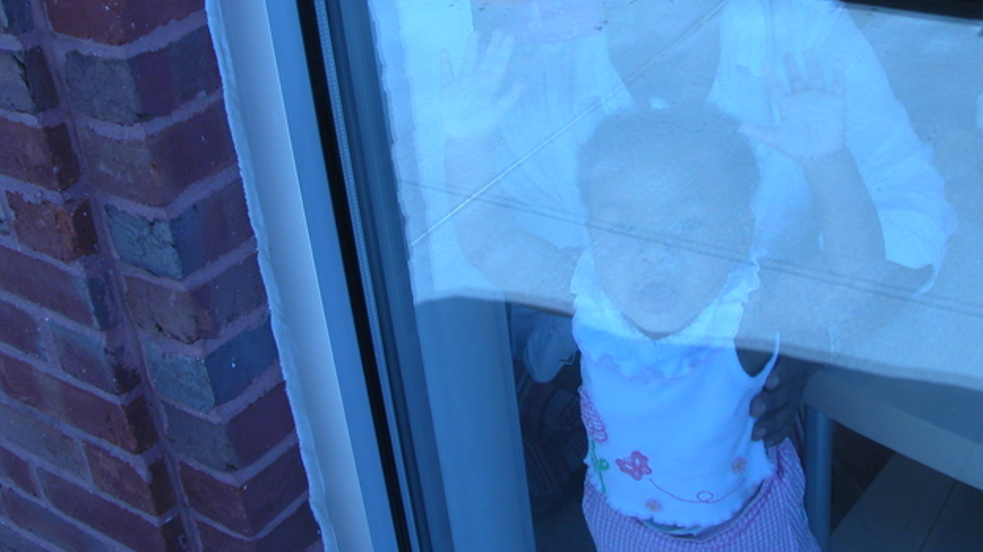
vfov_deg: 24.1
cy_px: 136
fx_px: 1277
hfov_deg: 41.8
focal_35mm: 49
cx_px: 604
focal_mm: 8.9
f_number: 4.5
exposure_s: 1/172
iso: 100
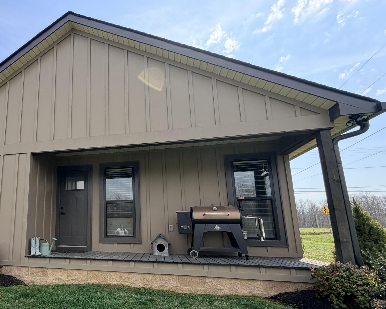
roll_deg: -0.2
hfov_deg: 69.4
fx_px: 251
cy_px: 183
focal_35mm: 22
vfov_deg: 62.7
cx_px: 90
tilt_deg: +10.1
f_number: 2.2
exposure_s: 1/942
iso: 32
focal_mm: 2.22
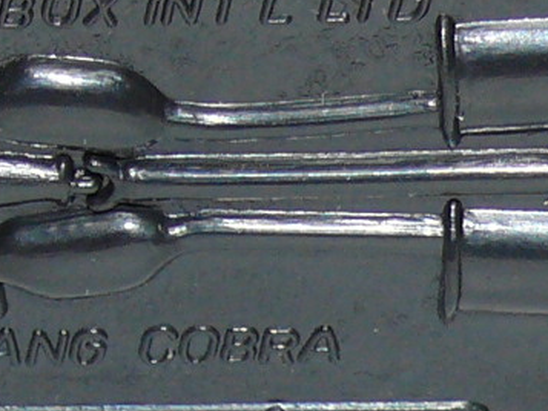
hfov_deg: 4.3
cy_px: 17
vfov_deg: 3.2
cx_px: 172
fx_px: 7300
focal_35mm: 461
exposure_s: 1/30
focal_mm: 13.5
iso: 100
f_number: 4
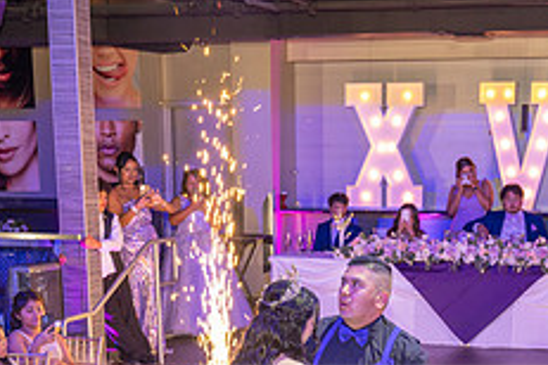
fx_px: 1187
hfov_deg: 25.7
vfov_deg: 16.8
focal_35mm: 78
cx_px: 399
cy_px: 421
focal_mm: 31
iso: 1000
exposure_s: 1/125
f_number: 3.5
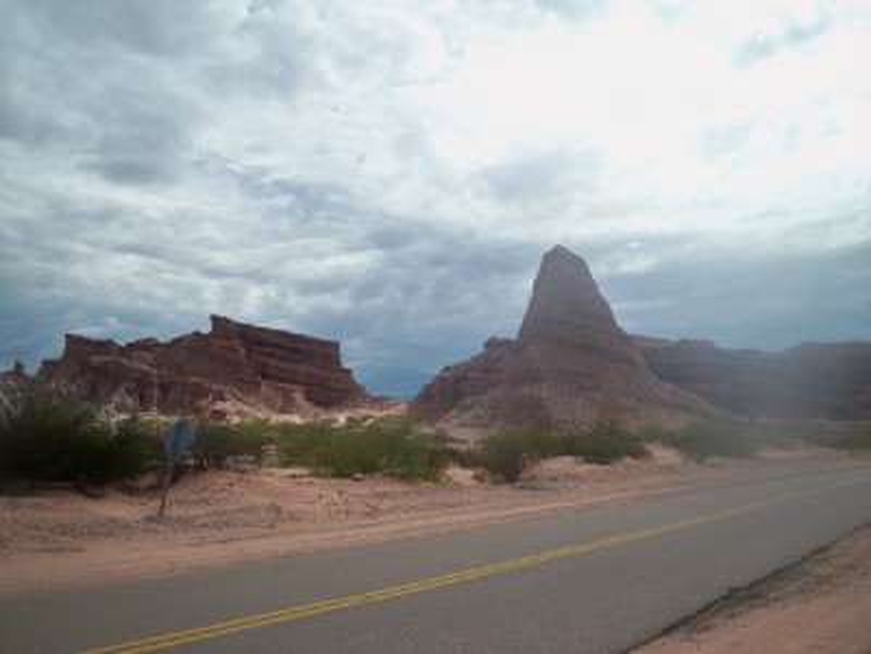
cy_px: 327
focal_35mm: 35
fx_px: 881
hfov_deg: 52.6
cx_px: 436
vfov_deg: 40.7
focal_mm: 6.3
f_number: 4.7
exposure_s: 1/500
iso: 64
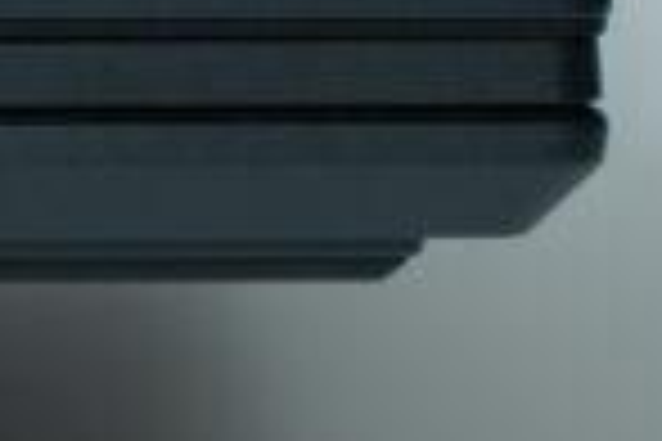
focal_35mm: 694
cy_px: 97
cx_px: -1518
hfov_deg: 2.9
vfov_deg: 2.0
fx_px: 12761
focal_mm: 98
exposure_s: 1/50
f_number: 8
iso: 640
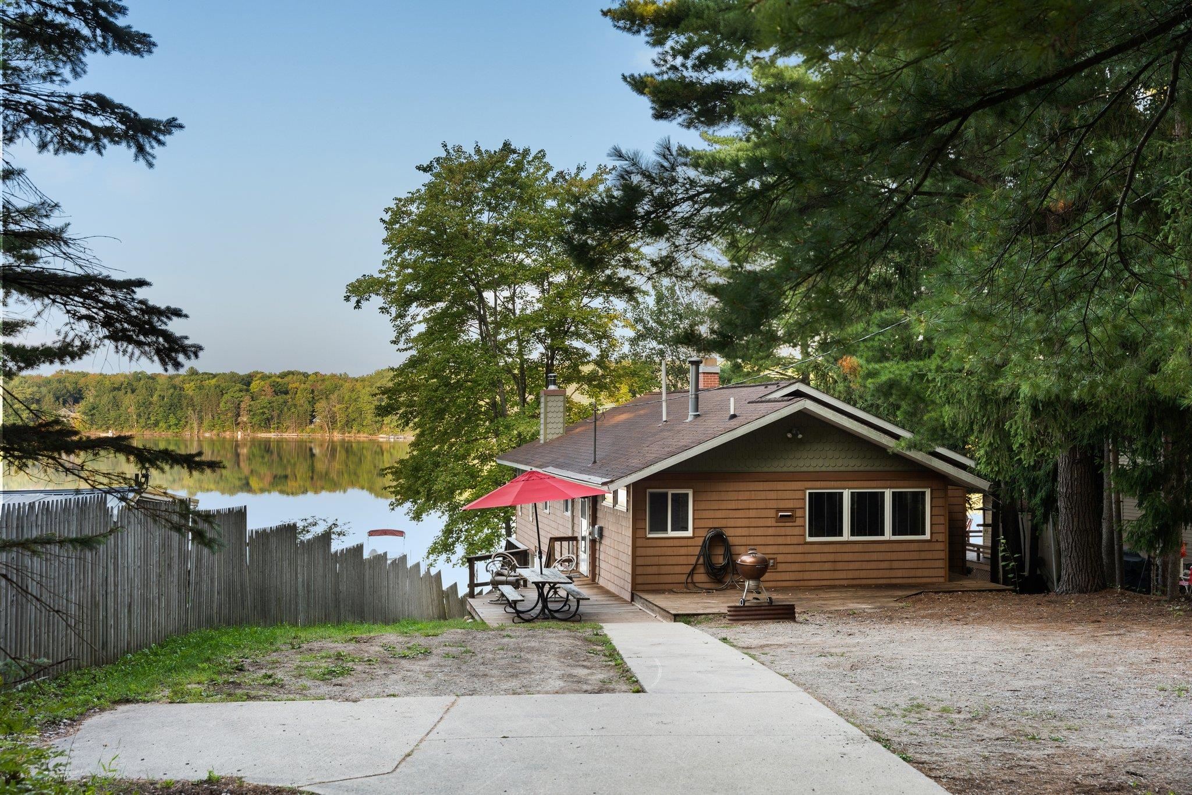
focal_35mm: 37
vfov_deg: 35.7
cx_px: 596
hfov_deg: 51.5
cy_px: 398
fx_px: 1235
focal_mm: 37.3
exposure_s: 1/60
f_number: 5
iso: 320
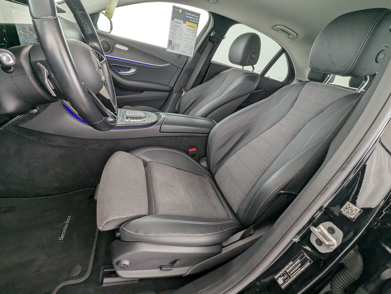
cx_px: 196
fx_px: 181
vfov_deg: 78.2
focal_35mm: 16
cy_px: 147
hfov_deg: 94.4
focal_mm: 2.35
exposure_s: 1/37.2
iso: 70
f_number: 2.2
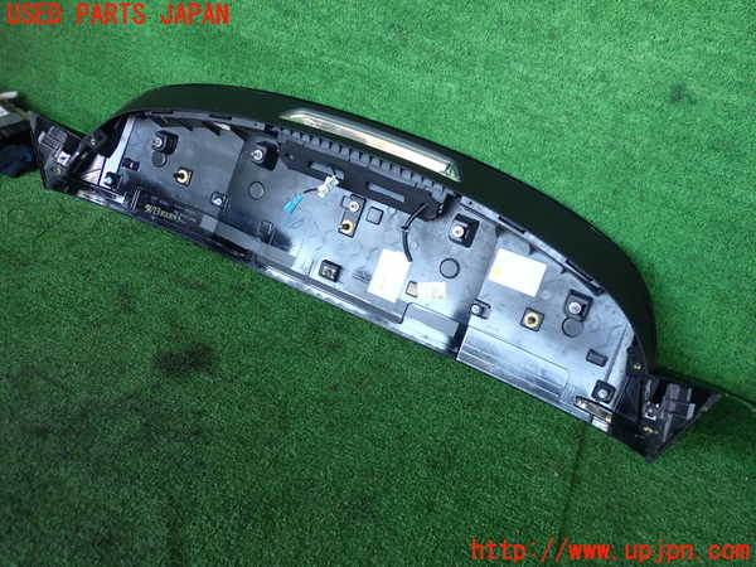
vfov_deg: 46.8
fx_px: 655
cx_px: 378
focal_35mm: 30
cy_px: 284
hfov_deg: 60.0
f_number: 2.3
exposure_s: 1/50
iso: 200
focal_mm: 5.4
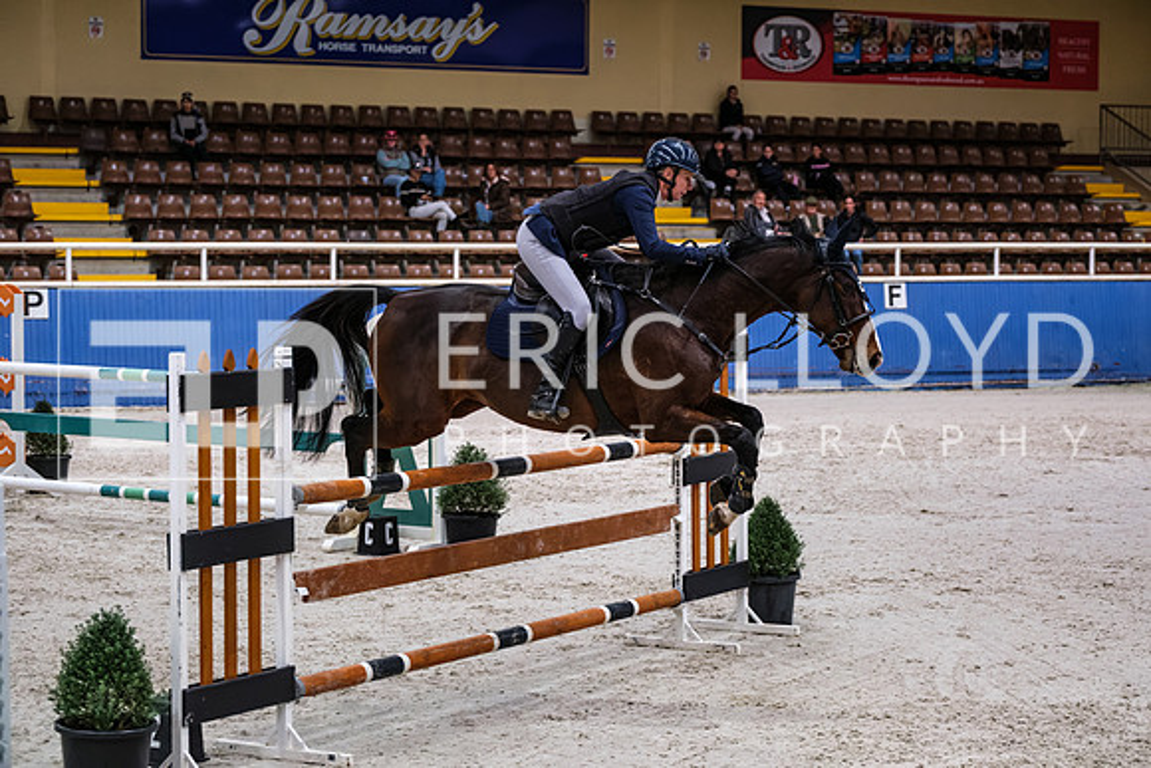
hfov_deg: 26.0
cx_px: 576
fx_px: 2494
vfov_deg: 17.5
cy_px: 384
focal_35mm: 78
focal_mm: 52
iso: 3200
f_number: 2.8
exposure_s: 1/800
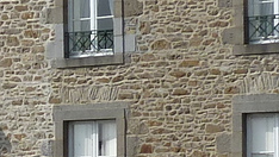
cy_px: 247
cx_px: -184
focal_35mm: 186
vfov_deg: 6.4
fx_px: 1377
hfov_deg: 11.0
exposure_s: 1/500
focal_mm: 4.1
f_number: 4.5
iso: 80
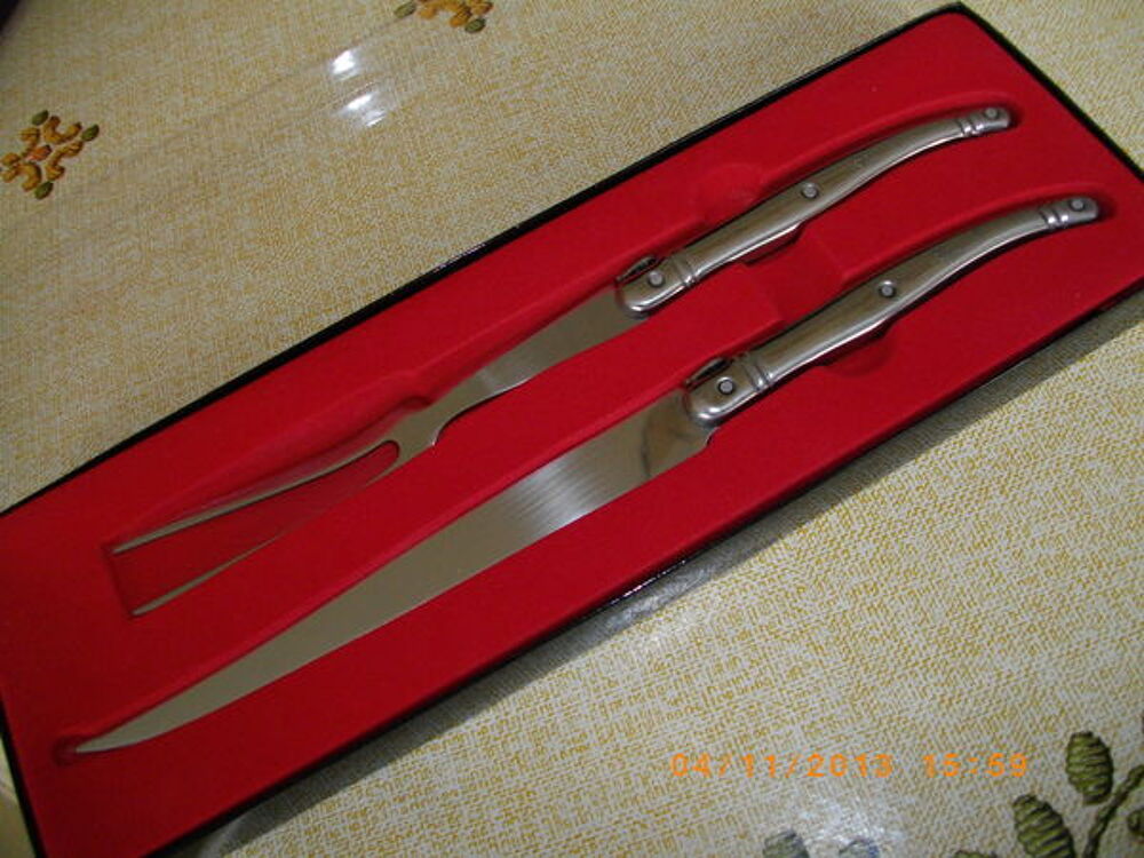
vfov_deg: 44.2
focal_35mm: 32
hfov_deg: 56.8
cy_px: 429
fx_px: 1058
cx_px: 572
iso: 200
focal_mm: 5.7
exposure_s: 1/50
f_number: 2.9
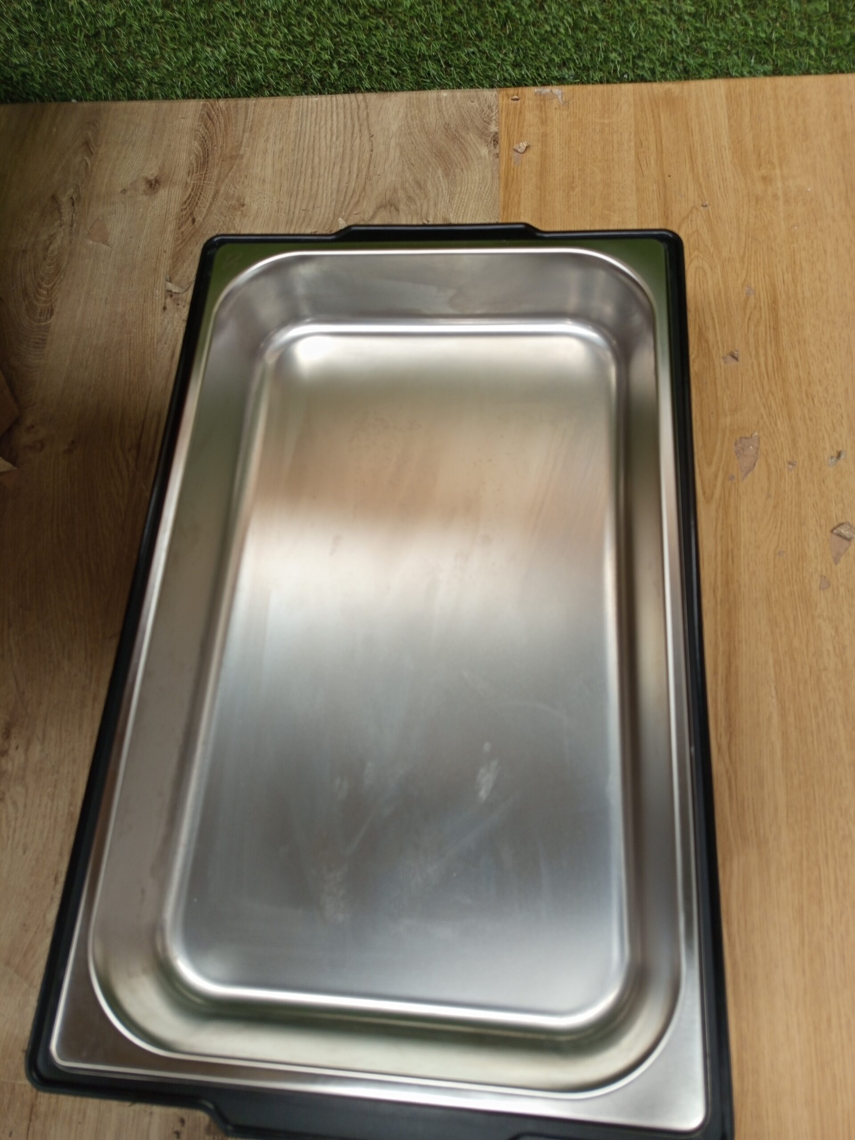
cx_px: 428
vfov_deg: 71.6
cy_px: 570
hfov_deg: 56.8
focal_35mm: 24
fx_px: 790
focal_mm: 5.24
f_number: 1.7
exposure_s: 1/100
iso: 123
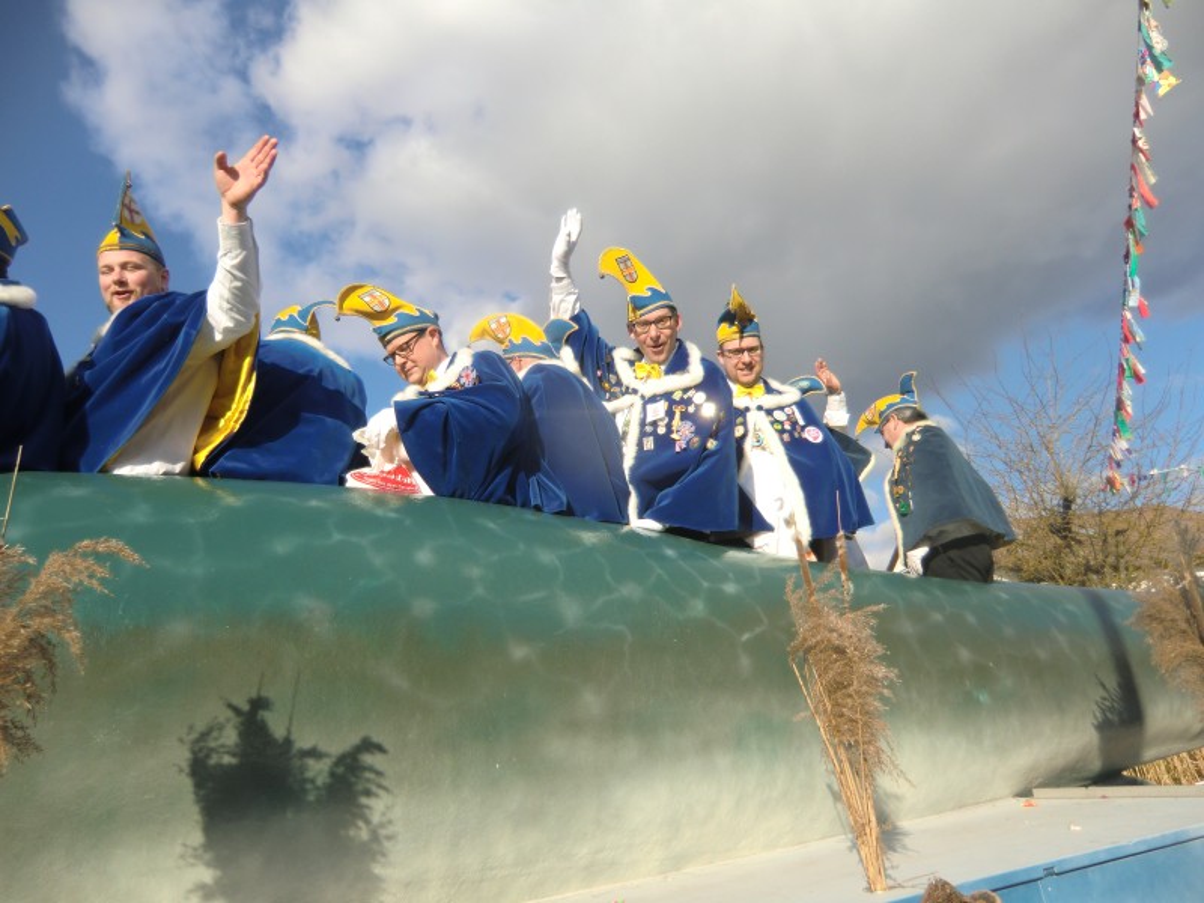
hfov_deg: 71.6
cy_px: 452
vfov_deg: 56.8
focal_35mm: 24
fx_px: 835
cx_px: 602
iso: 64
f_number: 3.2
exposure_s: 1/800
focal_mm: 4.3
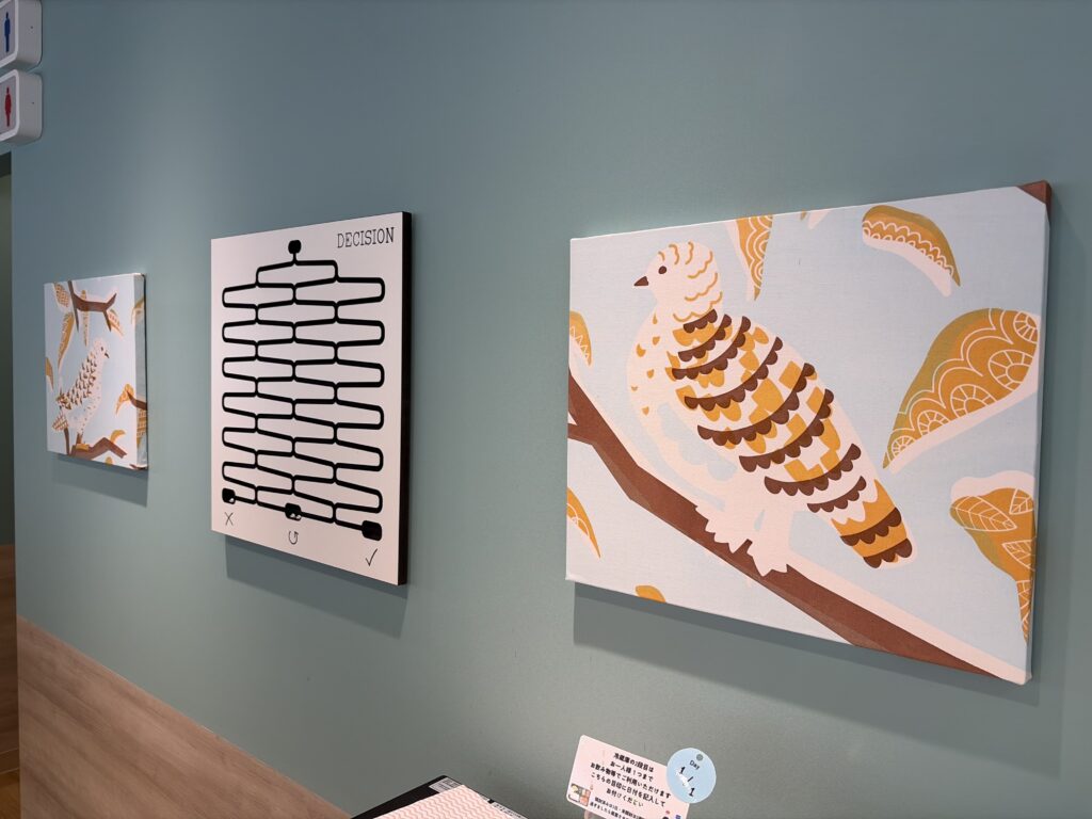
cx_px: 546
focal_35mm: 26
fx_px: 820
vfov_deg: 53.1
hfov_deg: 67.3
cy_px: 410
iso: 50
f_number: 1.6
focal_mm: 5.96
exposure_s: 1/122
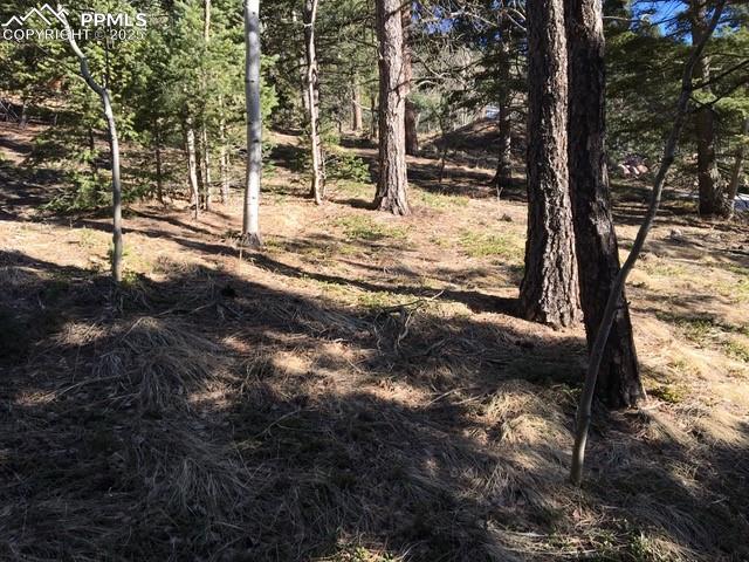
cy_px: 281
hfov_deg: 61.7
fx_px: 627
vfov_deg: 48.2
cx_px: 374
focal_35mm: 29
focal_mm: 4.15
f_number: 2.2
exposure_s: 1/455
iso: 25
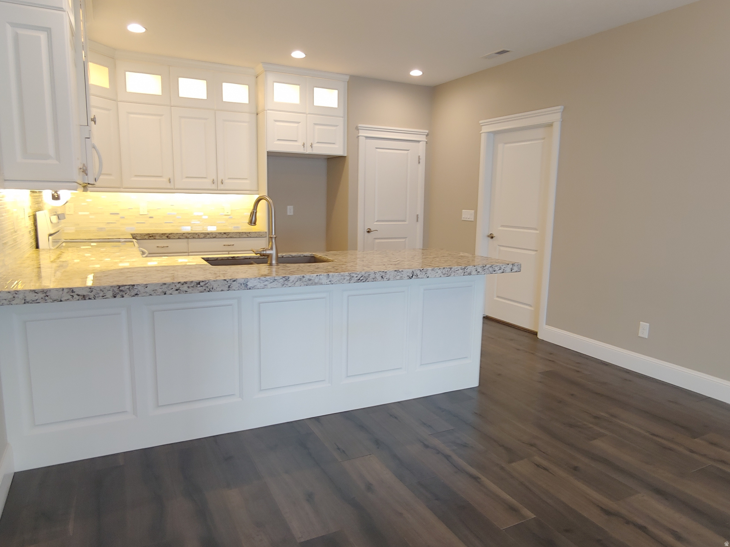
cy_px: 274
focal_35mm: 22
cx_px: 365
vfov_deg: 61.1
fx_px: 464
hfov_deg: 76.4
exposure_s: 1/30
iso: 100
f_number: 1.9
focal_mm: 2.18
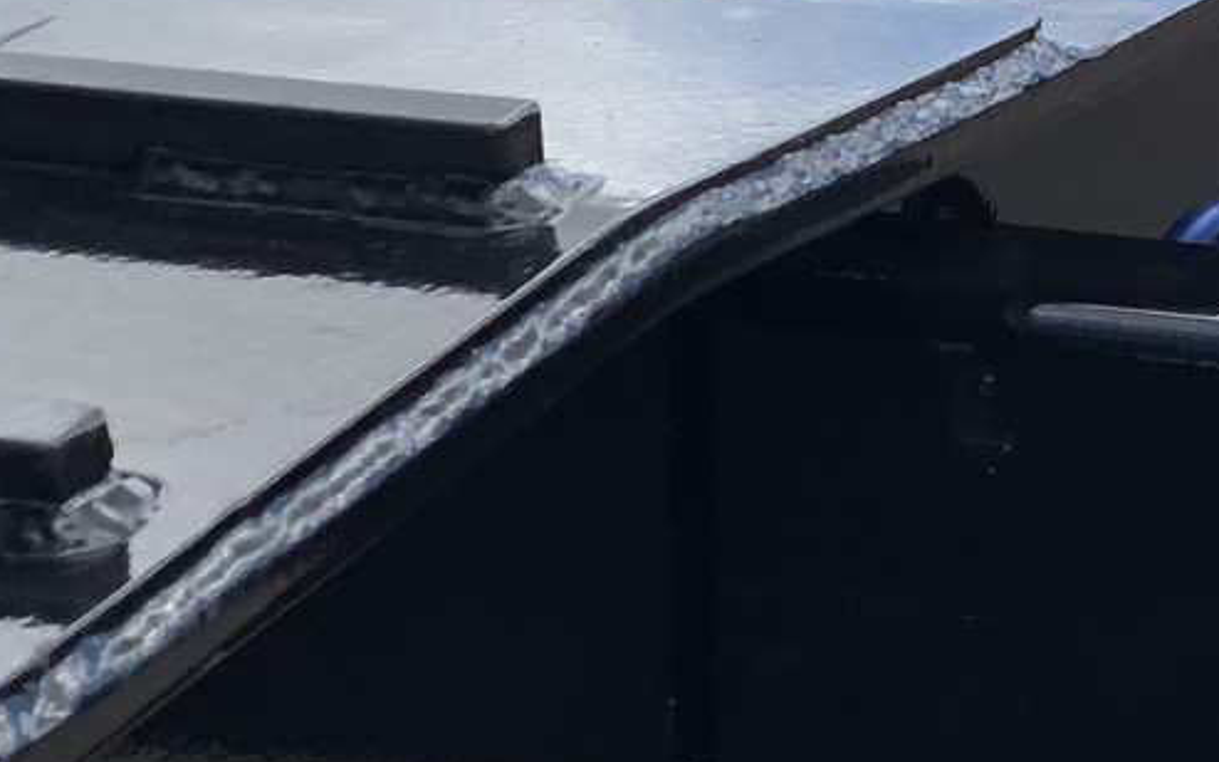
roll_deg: -0.9
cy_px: -275
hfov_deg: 8.7
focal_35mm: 229
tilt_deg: -7.1
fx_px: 7607
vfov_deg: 5.7
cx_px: 2423
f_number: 2.4
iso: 16
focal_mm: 6
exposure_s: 1/522
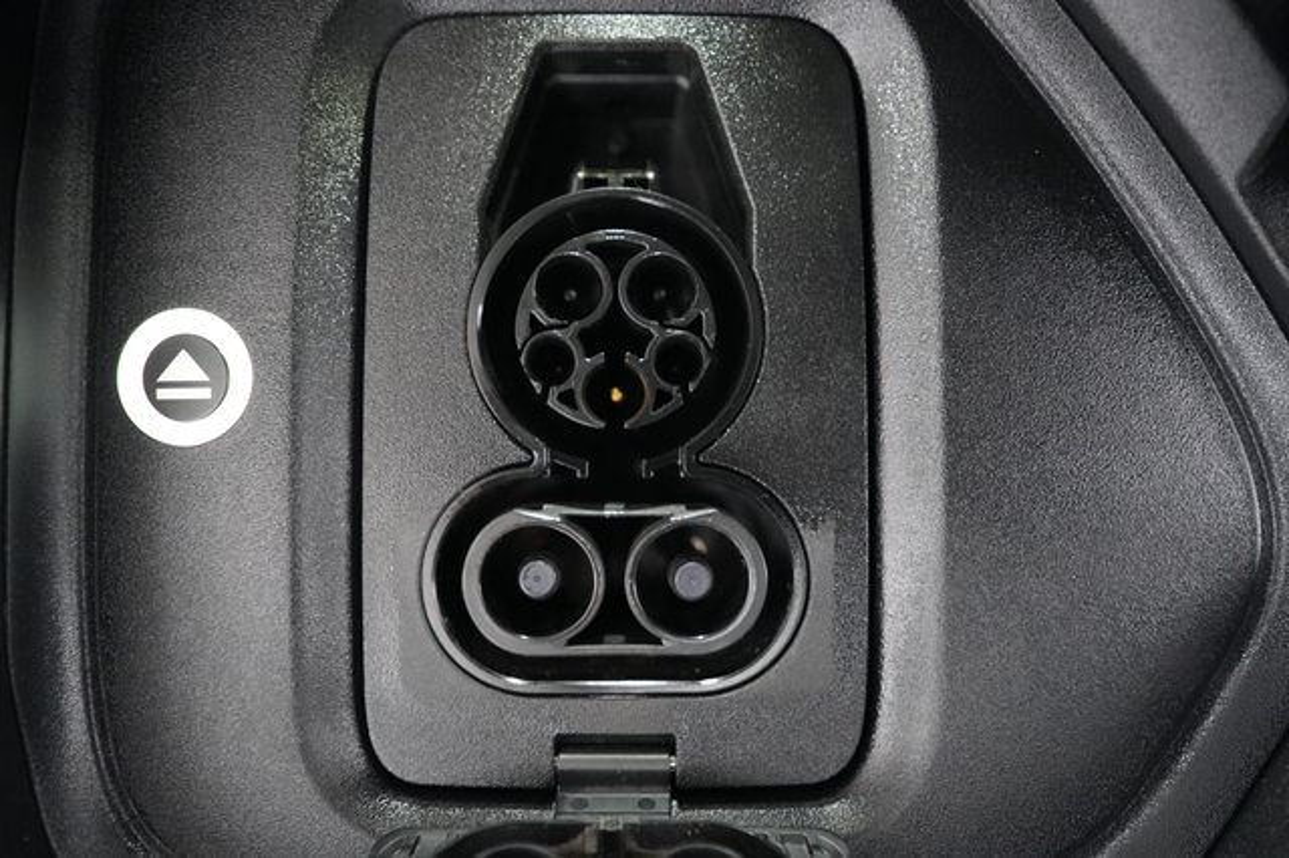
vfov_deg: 51.2
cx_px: 644
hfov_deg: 71.5
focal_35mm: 25
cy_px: 429
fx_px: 895
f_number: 2.8
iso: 8000
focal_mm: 25
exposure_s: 1/60
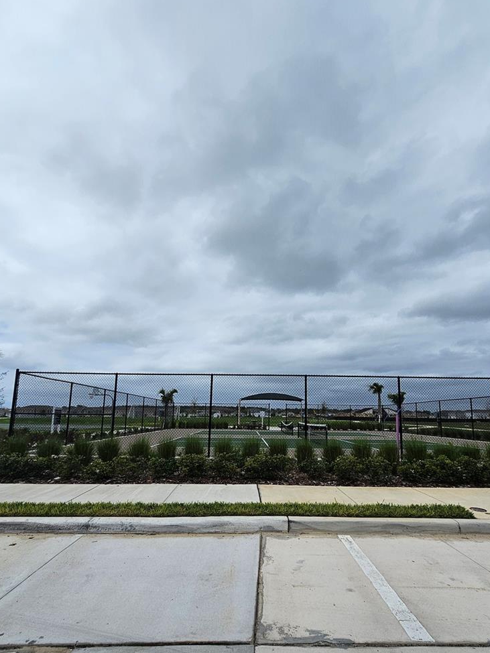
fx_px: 302
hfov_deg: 78.1
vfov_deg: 93.9
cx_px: 253
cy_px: 372
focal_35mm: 16
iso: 50
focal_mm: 2.2
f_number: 2.2
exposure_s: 1/6294
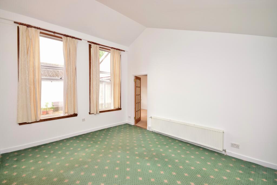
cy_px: 92
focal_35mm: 15
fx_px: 115
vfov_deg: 77.3
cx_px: 138
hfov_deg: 100.4
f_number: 8
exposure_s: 1/80
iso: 800
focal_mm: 10
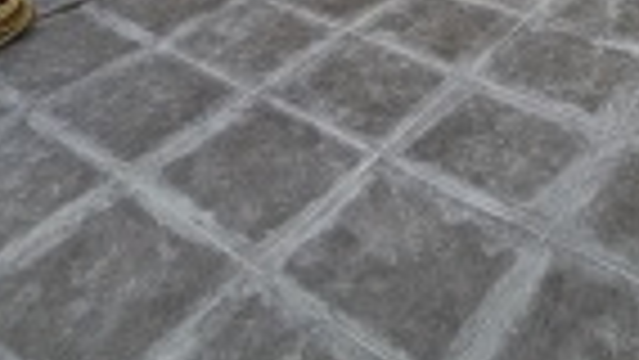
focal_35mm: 40
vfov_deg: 22.9
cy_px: -209
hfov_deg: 50.4
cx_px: 340
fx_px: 678
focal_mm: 2.2
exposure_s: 1/435
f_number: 2.2
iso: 50
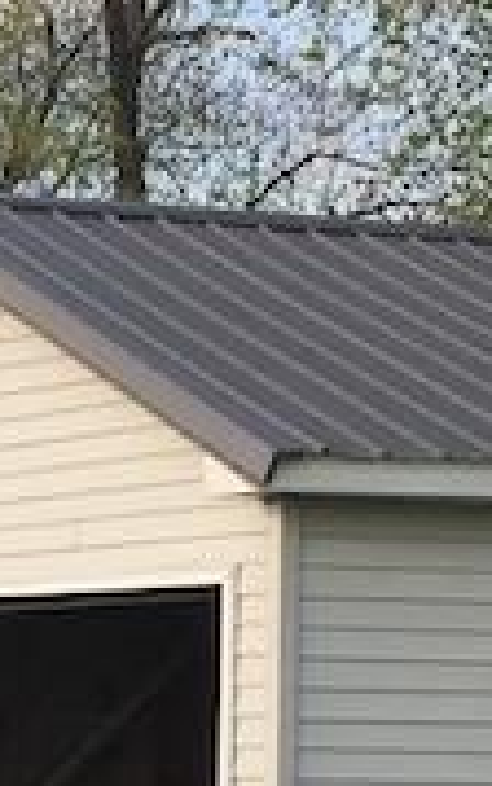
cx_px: -439
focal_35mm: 176
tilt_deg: -3.0
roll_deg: -0.8
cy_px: 975
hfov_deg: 7.2
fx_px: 3773
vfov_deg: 11.6
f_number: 2.2
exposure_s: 1/775
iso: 32
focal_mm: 4.15
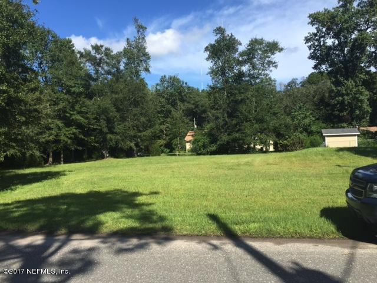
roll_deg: +1.3
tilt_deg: +3.2
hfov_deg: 61.7
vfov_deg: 48.2
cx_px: 188
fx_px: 316
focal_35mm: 29
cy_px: 142
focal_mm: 4.15
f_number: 2.2
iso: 32
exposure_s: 1/1582
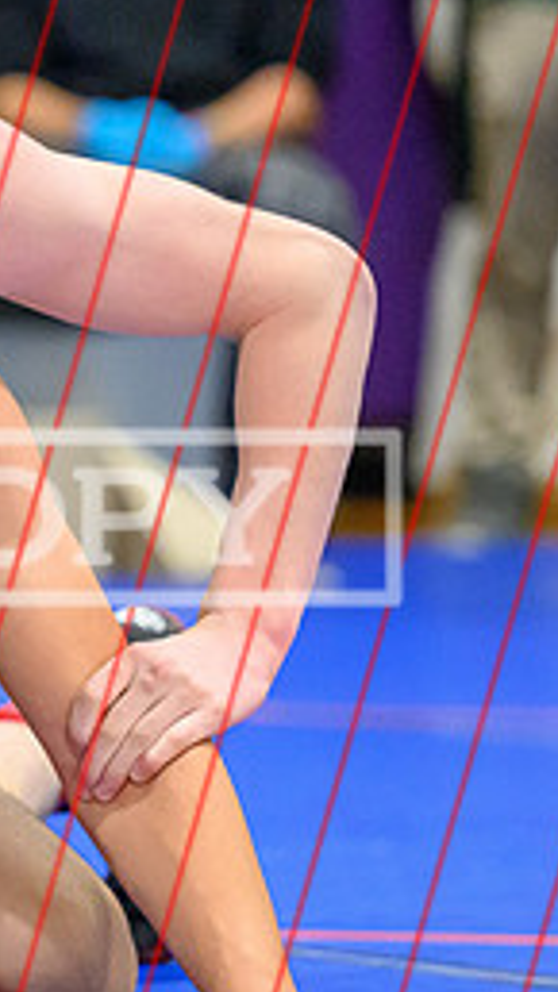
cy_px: 468
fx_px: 11608
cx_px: -493
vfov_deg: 4.9
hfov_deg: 2.7
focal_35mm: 441
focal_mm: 145
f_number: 2.8
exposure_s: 1/640
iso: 9000
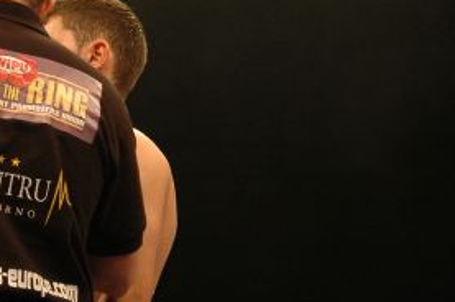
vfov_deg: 7.7
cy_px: 143
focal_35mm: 178
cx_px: -61
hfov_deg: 11.4
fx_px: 2247
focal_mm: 52
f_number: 2.8
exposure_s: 1/500
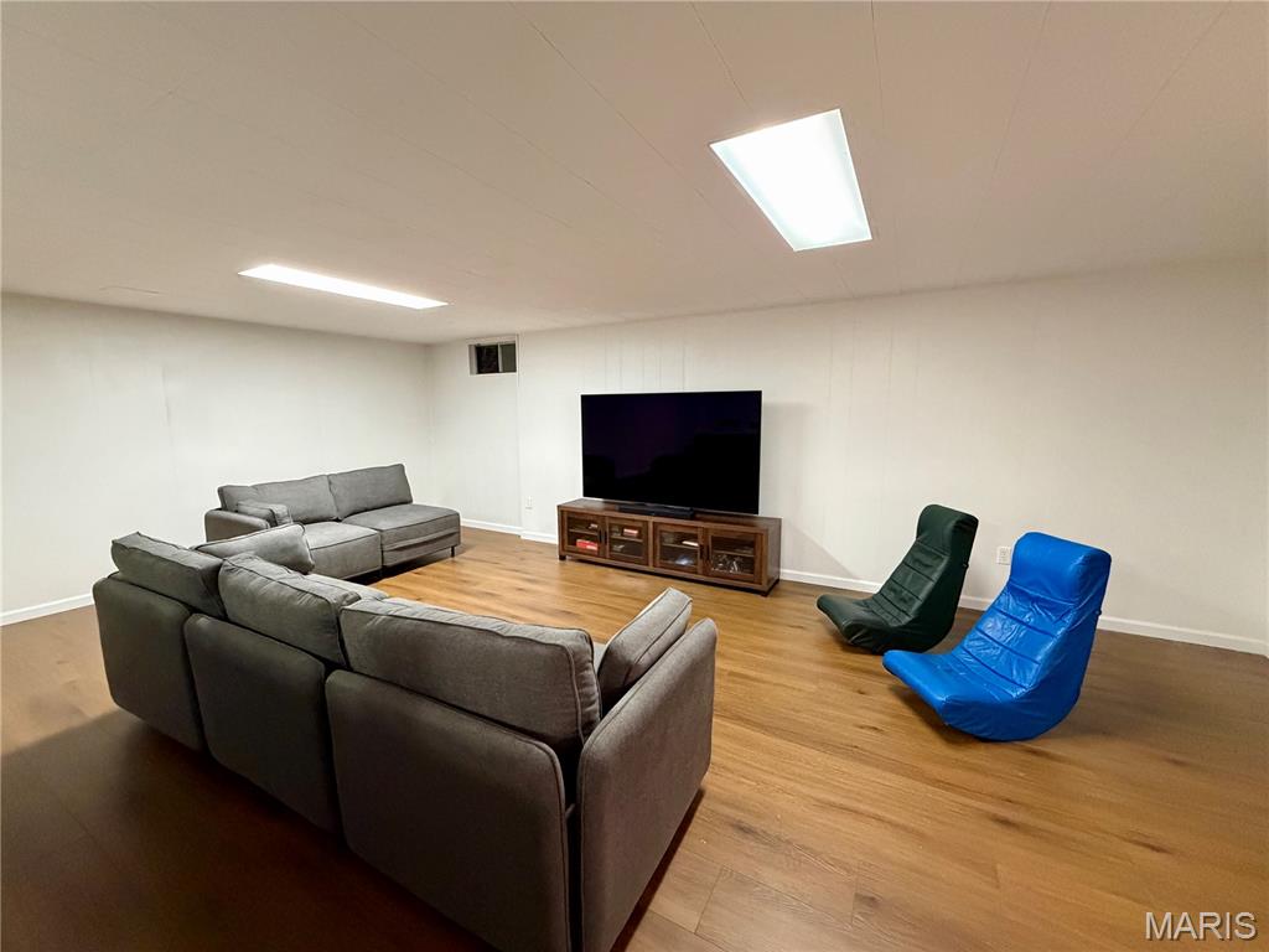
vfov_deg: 85.7
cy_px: 476
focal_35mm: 14
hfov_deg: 102.1
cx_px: 634
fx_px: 513
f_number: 2.2
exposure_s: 1/60
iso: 640
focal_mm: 2.22
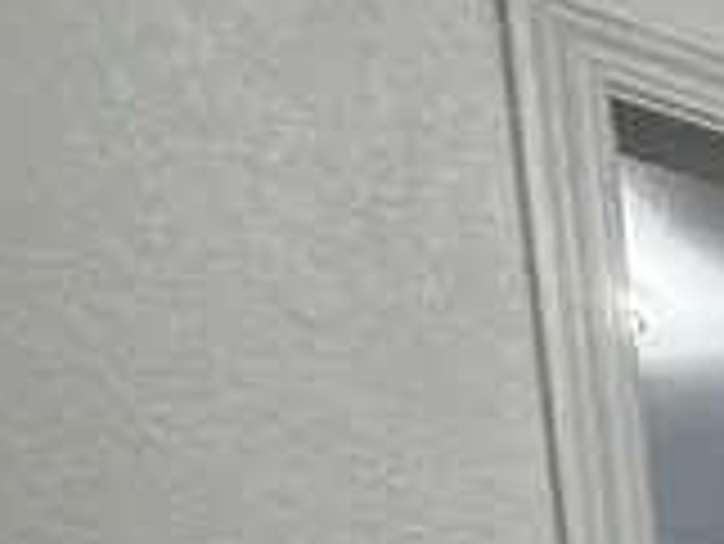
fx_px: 1863
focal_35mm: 89
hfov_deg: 11.7
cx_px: 2150
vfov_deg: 12.7
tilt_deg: -6.2
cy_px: 1317
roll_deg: +0.2
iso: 320
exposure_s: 1/120
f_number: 2.2
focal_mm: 2.22
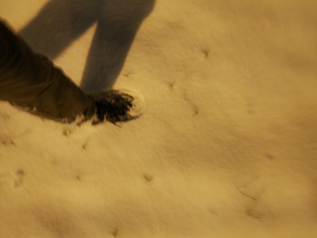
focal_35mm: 28
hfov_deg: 63.4
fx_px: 256
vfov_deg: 49.7
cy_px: 119
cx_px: 158
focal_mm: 4.26
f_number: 2
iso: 794
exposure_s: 1/14
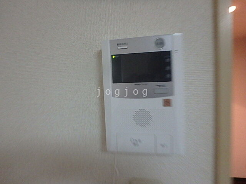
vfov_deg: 63.4
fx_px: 149
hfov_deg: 79.0
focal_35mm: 21
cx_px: 123
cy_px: 92
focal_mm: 3.7
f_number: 3.5
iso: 800
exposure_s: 1/25
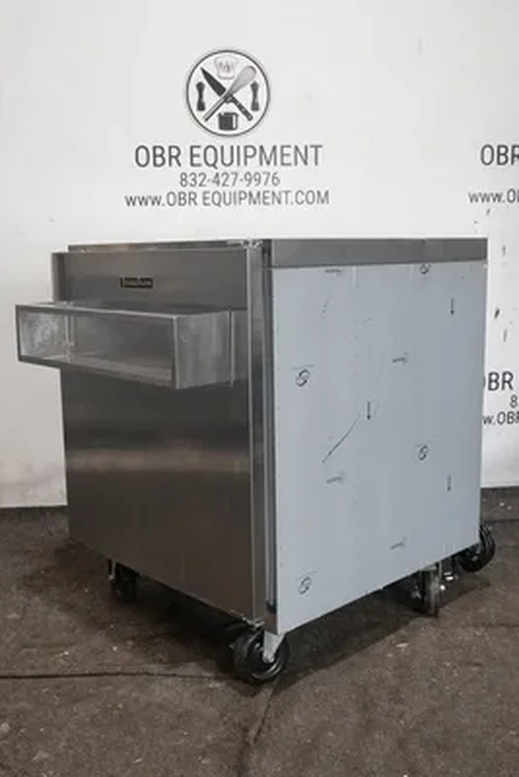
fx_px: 843
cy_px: 388
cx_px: 260
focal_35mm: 39
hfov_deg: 34.2
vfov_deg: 49.5
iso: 800
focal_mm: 14.4
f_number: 3.5
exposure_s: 1/40
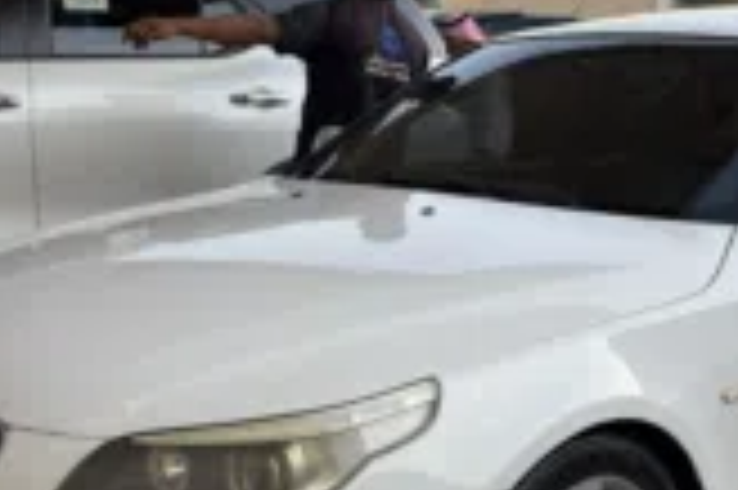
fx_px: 1352
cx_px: 526
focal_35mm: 66
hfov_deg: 30.2
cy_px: 292
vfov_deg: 20.5
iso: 50
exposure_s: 1/764
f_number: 1.6
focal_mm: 5.96
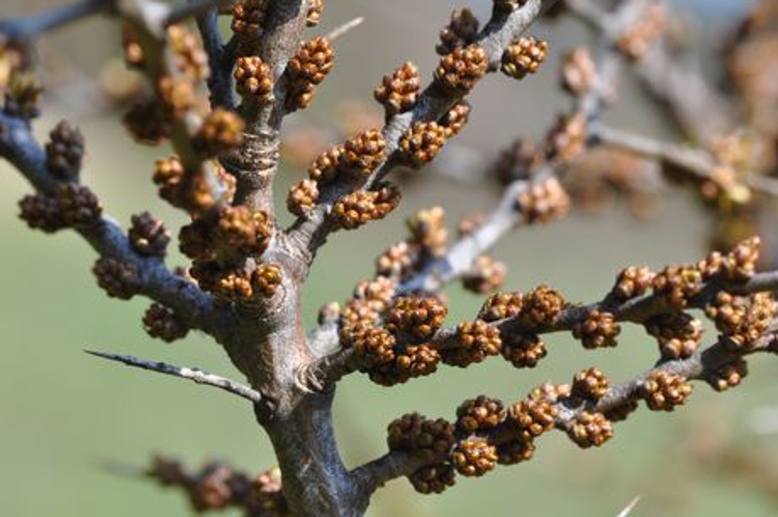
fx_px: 3790
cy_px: 264
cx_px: 393
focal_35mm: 176
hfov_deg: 11.7
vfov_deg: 7.8
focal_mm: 105
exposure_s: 1/250
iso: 200
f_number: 8
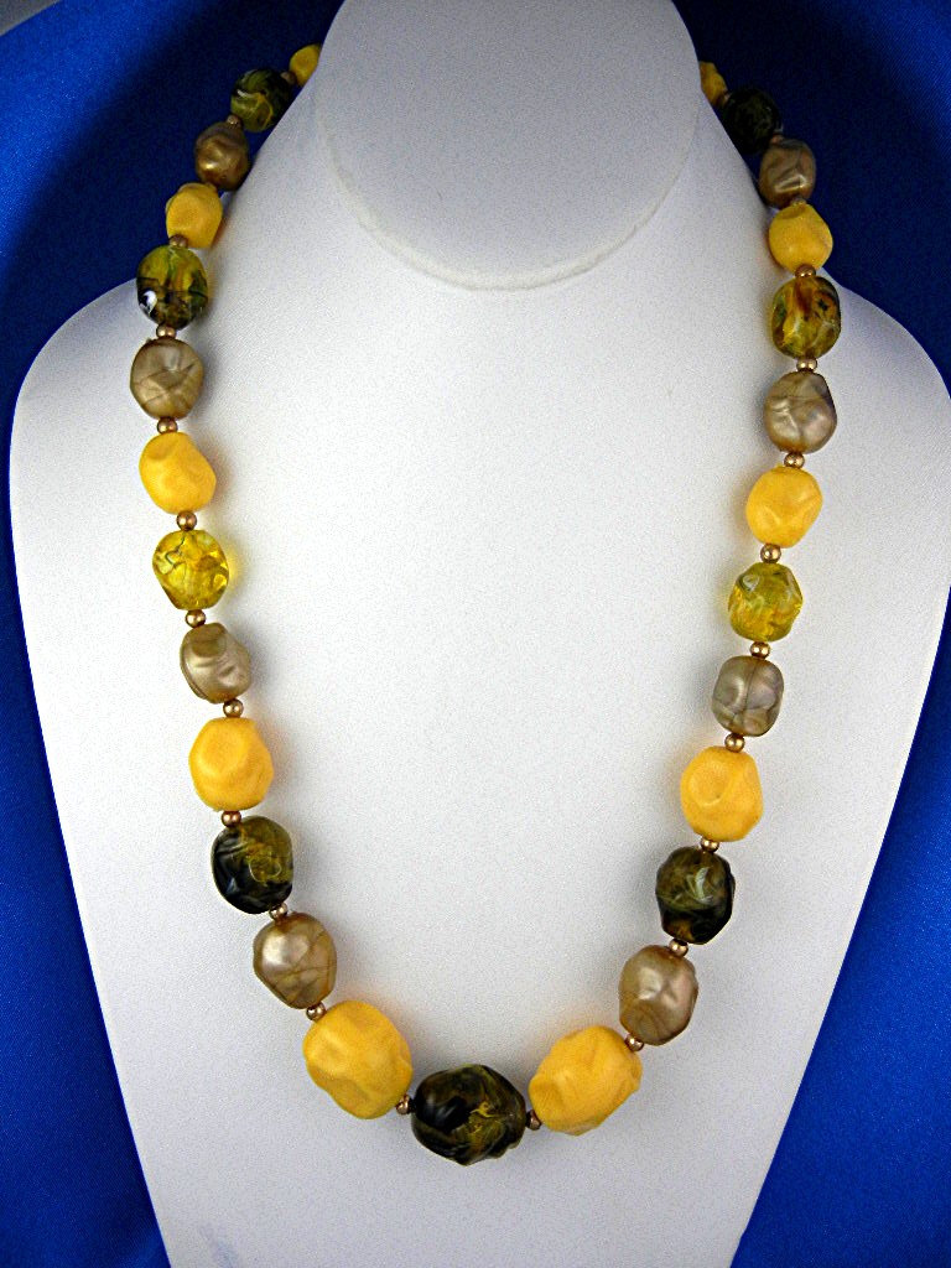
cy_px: 634
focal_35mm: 30
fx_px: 1099
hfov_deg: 46.8
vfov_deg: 60.0
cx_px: 476
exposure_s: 1/78
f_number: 3.5
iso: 160
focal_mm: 5.4
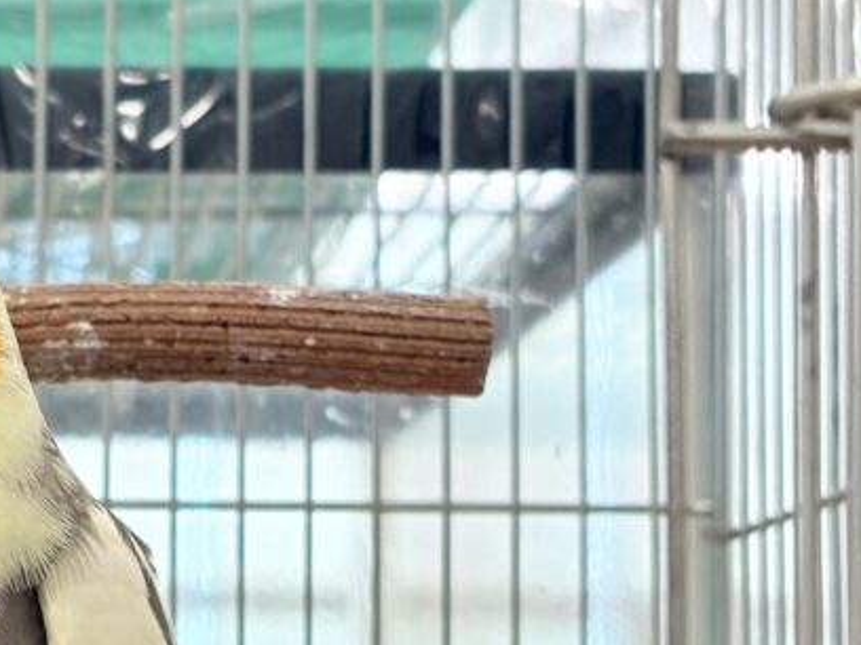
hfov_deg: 12.7
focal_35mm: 153
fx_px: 3806
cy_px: 569
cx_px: -76
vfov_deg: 9.7
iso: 50
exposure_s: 1/50
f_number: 1.6
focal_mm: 5.96
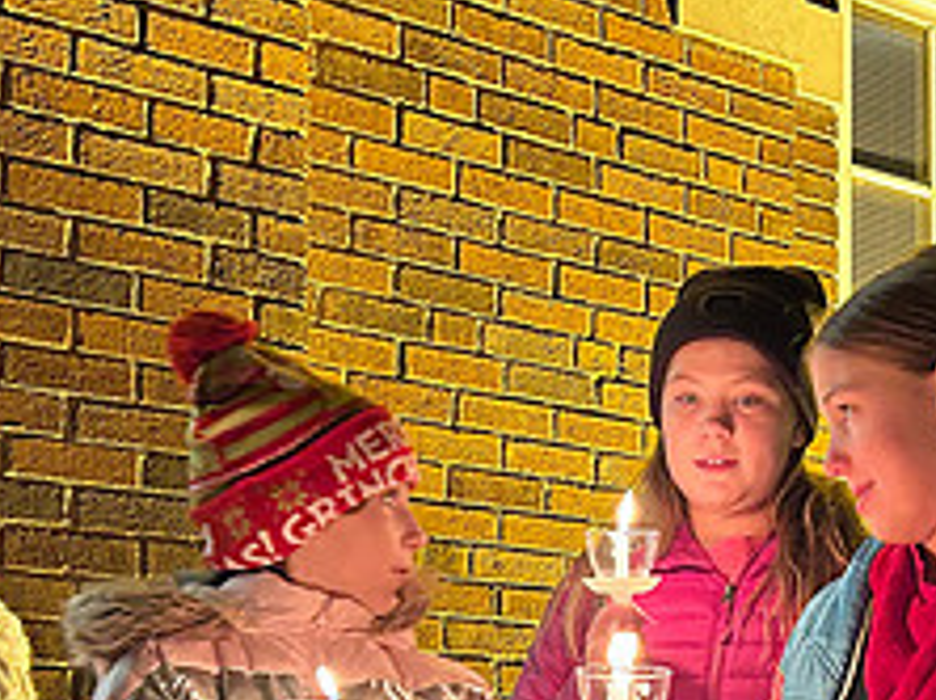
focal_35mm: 68
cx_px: 658
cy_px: 795
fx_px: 1837
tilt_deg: -0.1
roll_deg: +0.3
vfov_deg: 20.4
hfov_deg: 28.3
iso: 500
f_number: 1.5
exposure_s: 1/30
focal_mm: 5.7
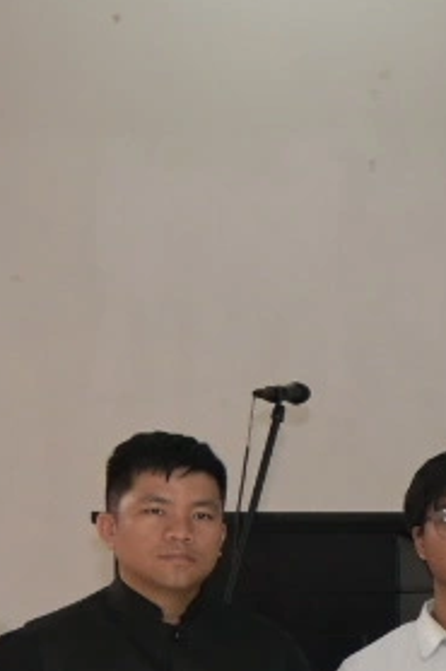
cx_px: 1432
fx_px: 3171
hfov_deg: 7.0
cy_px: 640
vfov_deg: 12.0
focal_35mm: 170
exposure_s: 1/60
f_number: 5.6
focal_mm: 19.5
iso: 400
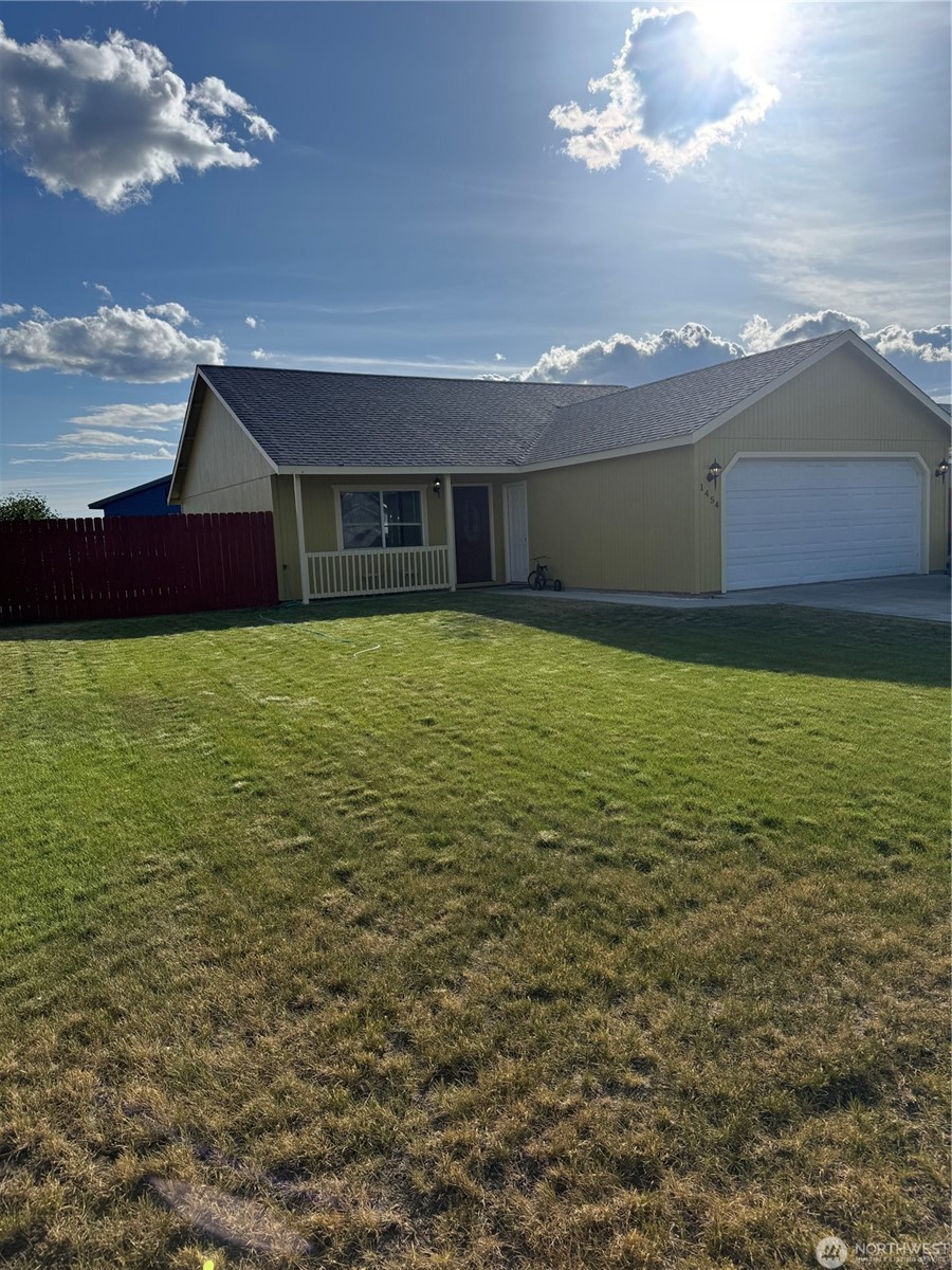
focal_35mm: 24
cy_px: 635
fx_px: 880
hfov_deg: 56.8
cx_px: 476
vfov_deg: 71.6
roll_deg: +3.2
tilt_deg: -6.8
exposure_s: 1/9009
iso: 80
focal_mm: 6.76
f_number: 1.78
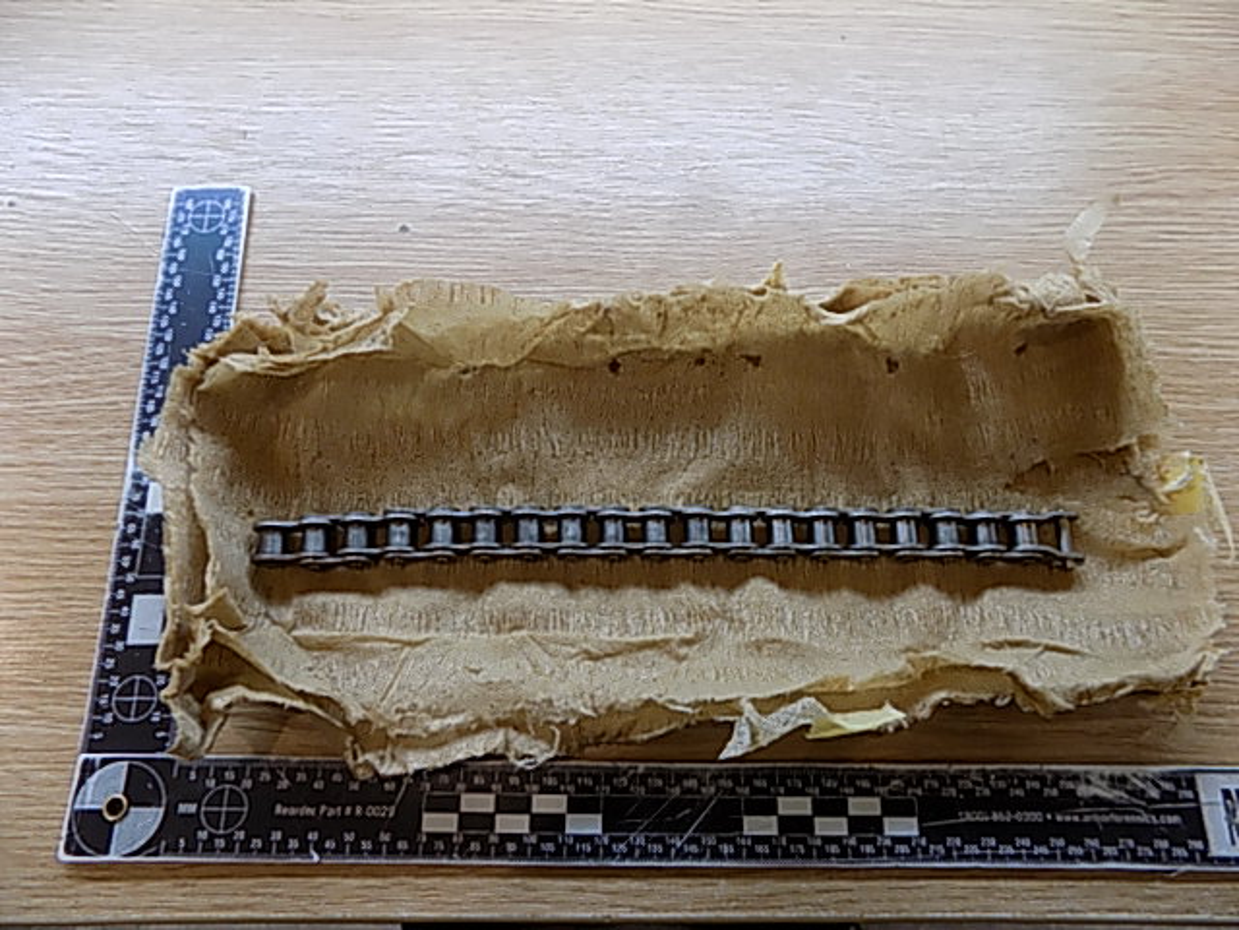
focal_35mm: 23
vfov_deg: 58.9
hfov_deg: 73.9
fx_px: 823
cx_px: 620
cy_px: 465
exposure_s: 1/30
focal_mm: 4
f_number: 3.1
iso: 100
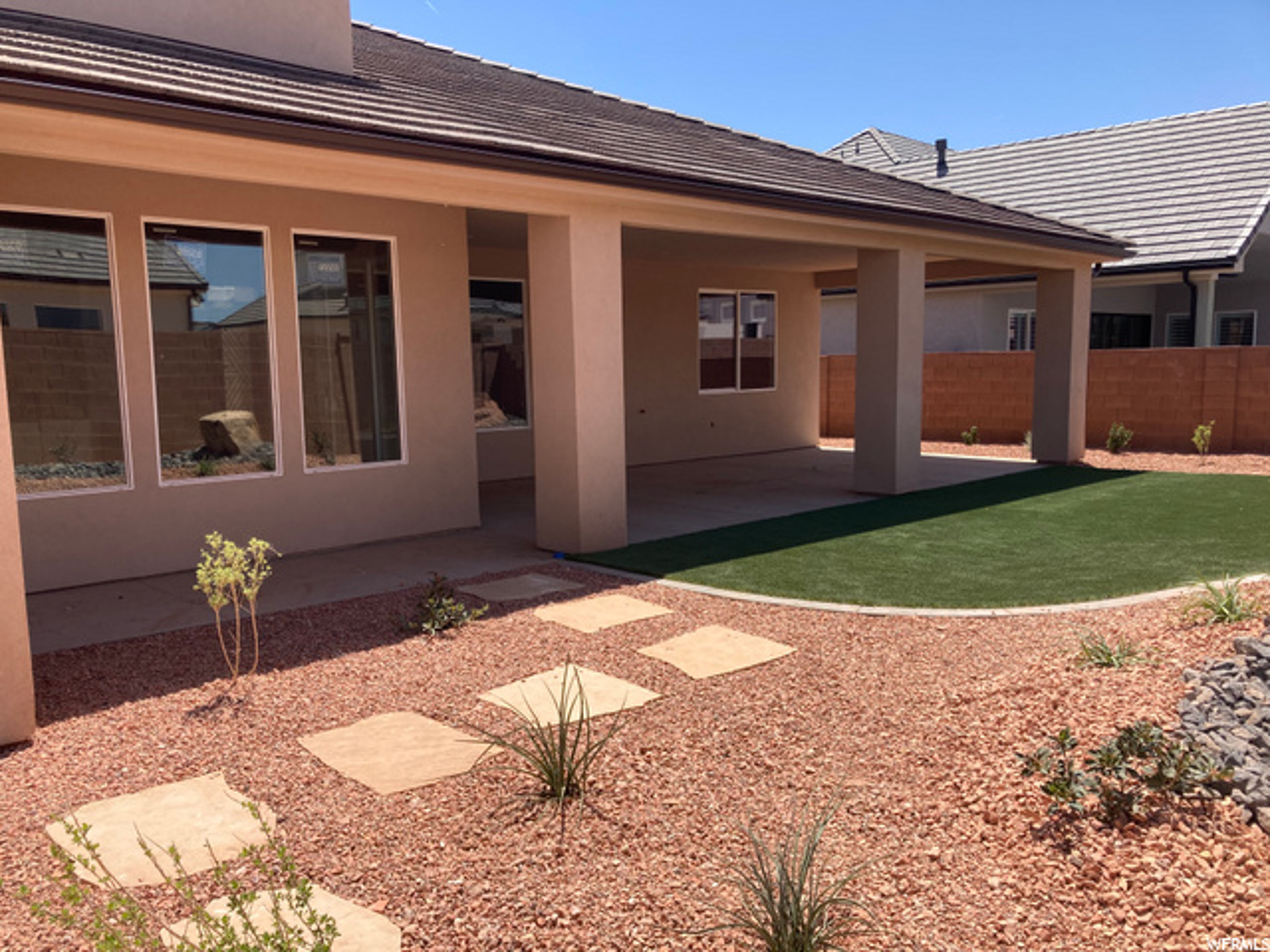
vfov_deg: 49.7
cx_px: 635
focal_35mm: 28
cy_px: 476
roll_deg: +1.1
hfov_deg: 63.4
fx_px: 1027
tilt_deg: -6.8
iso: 20
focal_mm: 3.99
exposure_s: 1/1453
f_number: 1.8
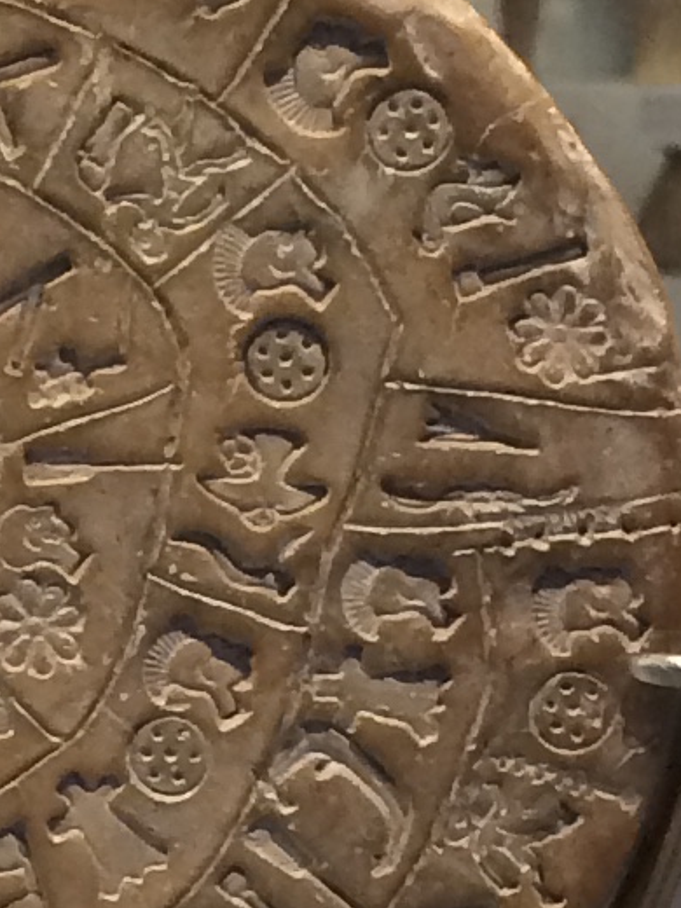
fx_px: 4774
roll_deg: +0.5
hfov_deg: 8.1
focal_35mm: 182
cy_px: 1173
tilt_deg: -15.0
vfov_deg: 10.6
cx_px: -49
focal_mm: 4.15
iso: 50
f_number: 2.2
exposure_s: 1/30
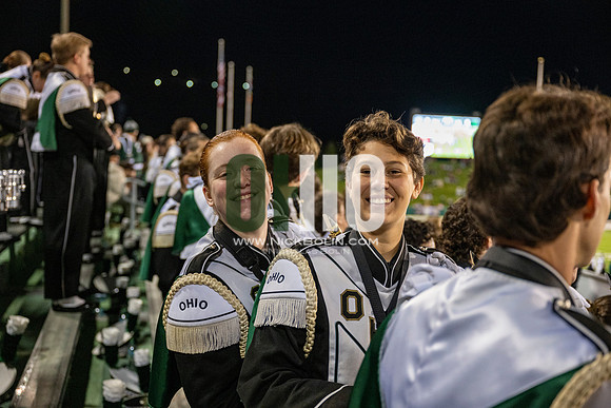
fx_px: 781
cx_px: 306
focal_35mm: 46
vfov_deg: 29.3
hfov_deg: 42.7
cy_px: 204
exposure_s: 1/500
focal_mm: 46
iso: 2000
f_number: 3.2
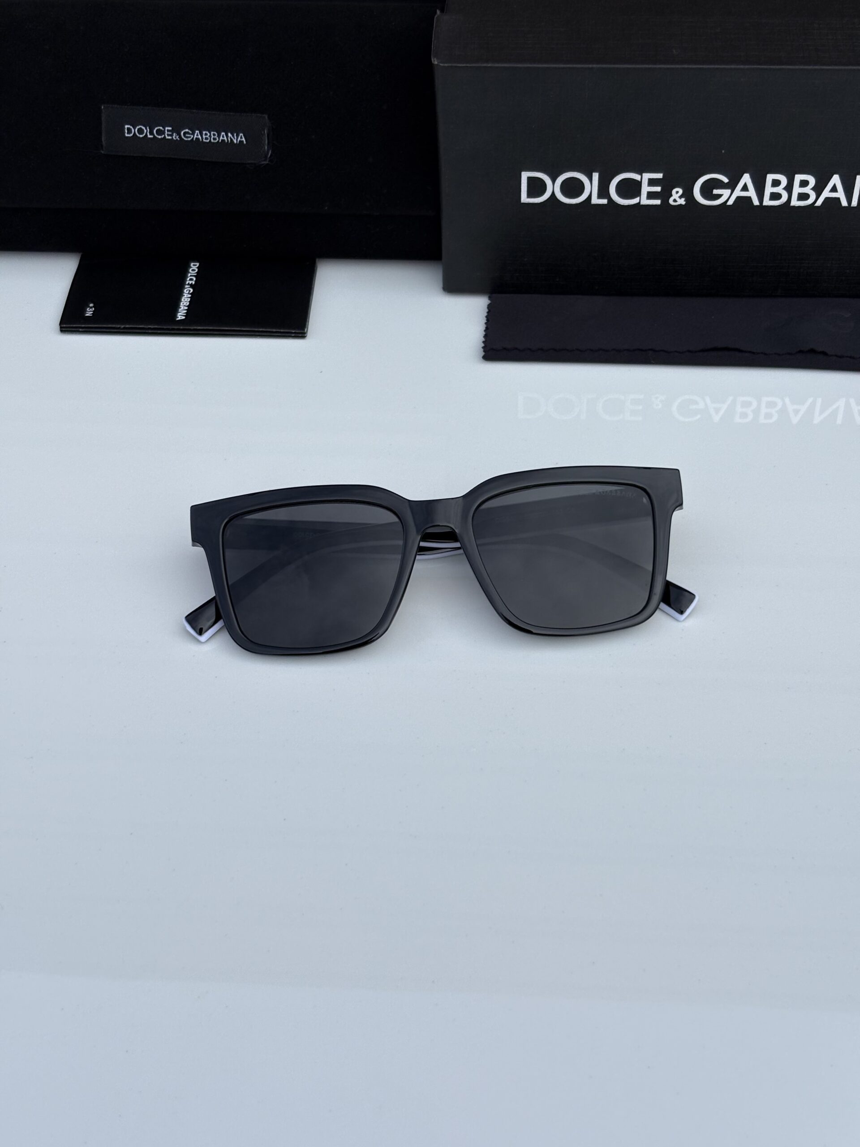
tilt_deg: -46.6
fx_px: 1723
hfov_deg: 28.0
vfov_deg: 36.8
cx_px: 430
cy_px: 574
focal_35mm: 52
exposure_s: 1/810
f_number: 1.6
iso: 50
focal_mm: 5.96
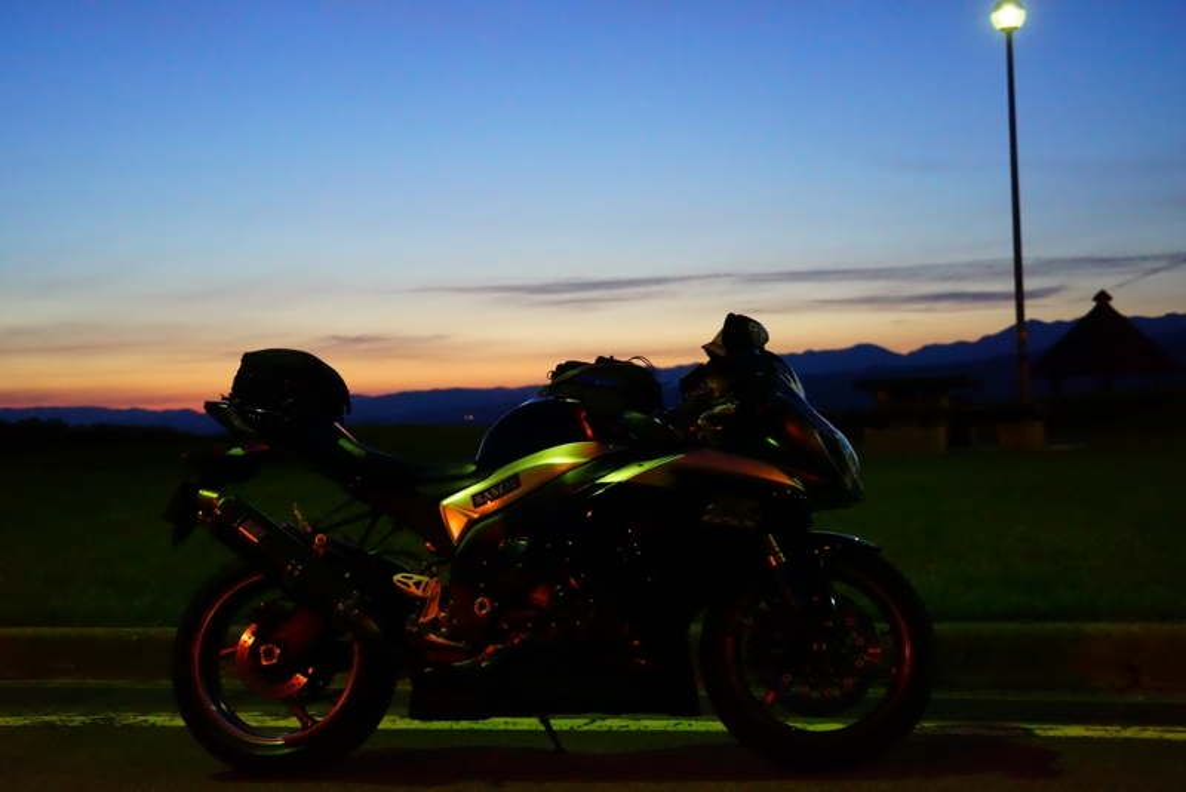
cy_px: 396
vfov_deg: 29.3
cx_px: 593
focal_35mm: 46
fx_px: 1516
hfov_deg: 42.7
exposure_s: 1/60
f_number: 4.5
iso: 12800
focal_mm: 46
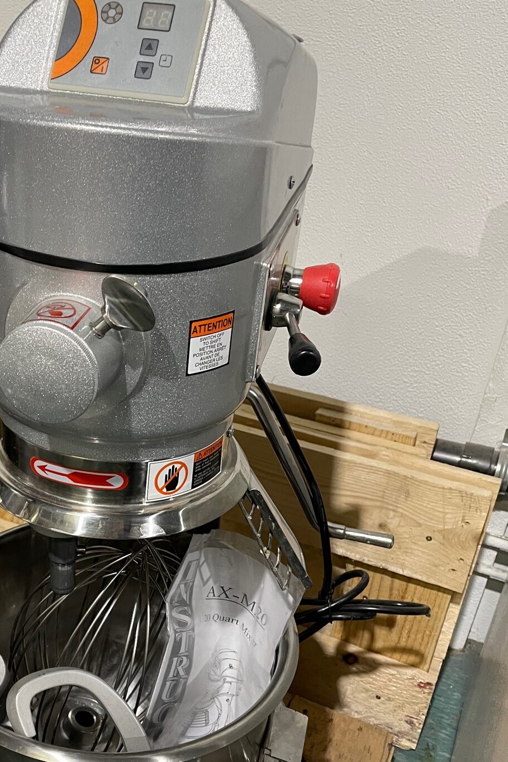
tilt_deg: -32.3
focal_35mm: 40
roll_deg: -3.4
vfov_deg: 48.0
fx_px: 846
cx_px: 136
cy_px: 477
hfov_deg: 32.9
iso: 200
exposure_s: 1/60
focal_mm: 4.2
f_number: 1.6
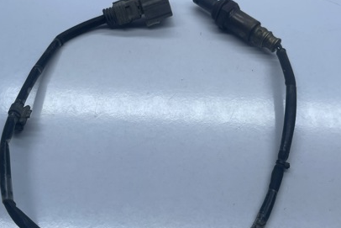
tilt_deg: -65.6
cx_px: 163
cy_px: 140
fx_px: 388
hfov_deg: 47.4
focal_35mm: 41
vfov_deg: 32.5
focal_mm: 5.1
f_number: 1.6
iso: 32
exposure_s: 1/2247
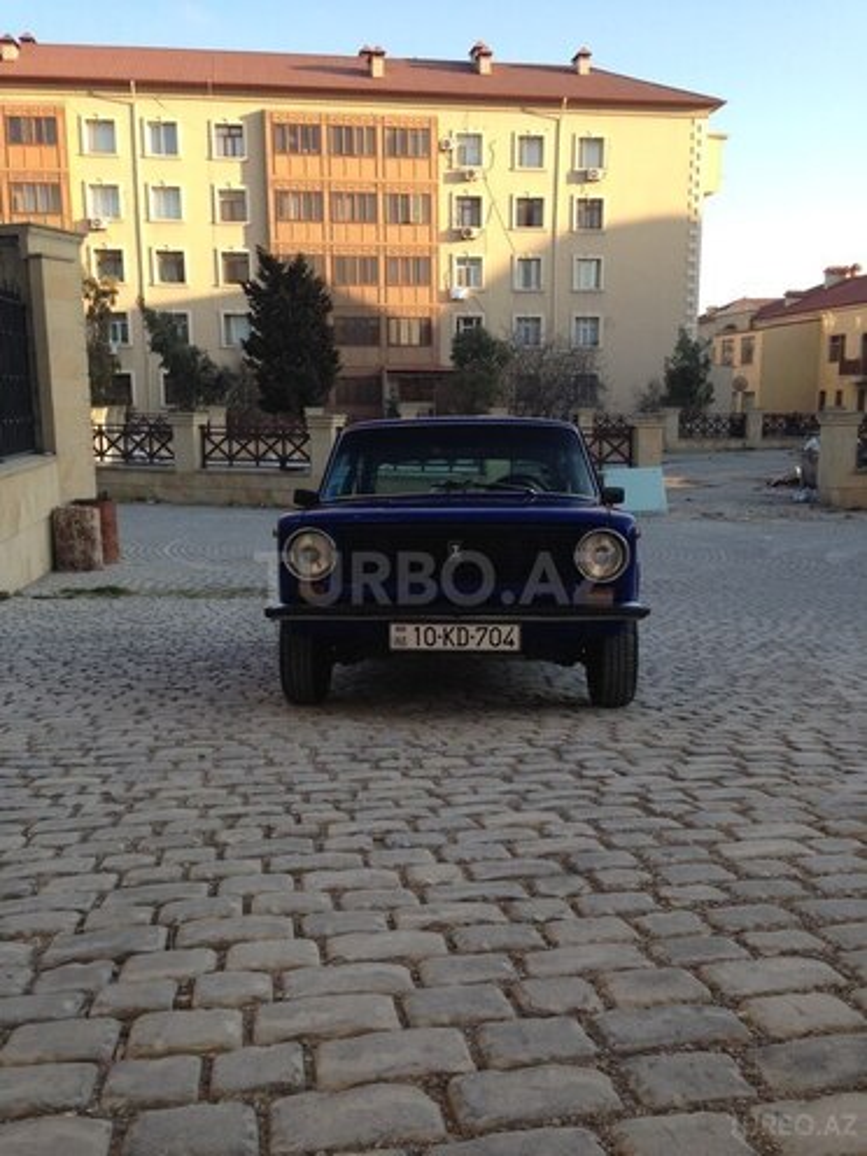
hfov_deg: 42.9
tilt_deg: -7.4
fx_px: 1102
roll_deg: +0.9
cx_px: 434
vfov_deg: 55.4
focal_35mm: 33
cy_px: 578
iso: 50
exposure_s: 1/335
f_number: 2.4
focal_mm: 4.12
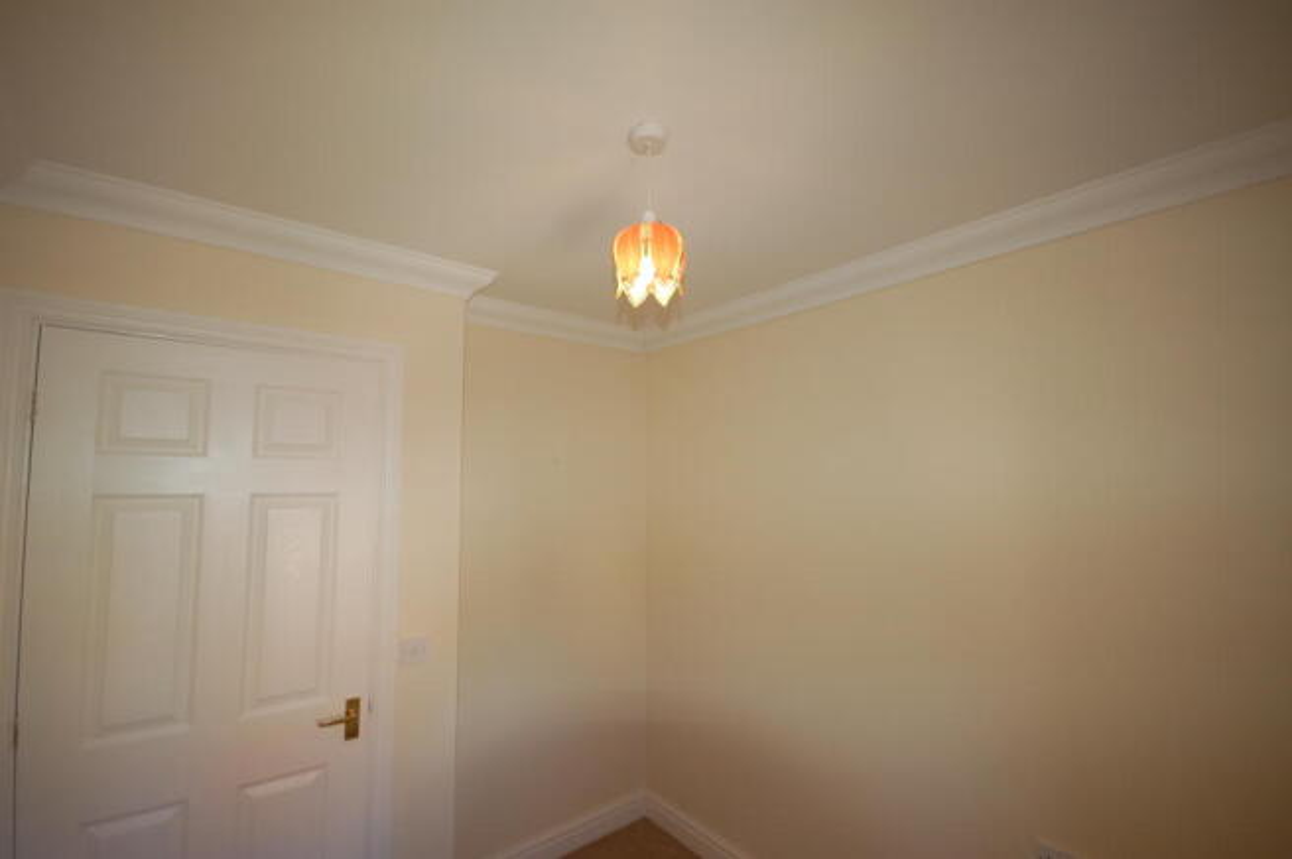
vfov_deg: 77.2
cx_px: 646
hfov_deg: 100.4
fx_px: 538
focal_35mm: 15
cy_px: 430
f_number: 4
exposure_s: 1/60
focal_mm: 10
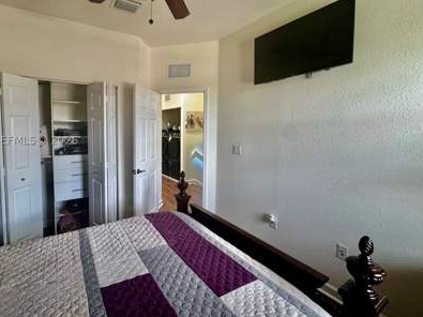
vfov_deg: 74.4
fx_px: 208
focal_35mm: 17
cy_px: 140
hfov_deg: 90.3
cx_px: 177
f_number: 2.2
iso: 200
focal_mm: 2.22
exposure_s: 1/60
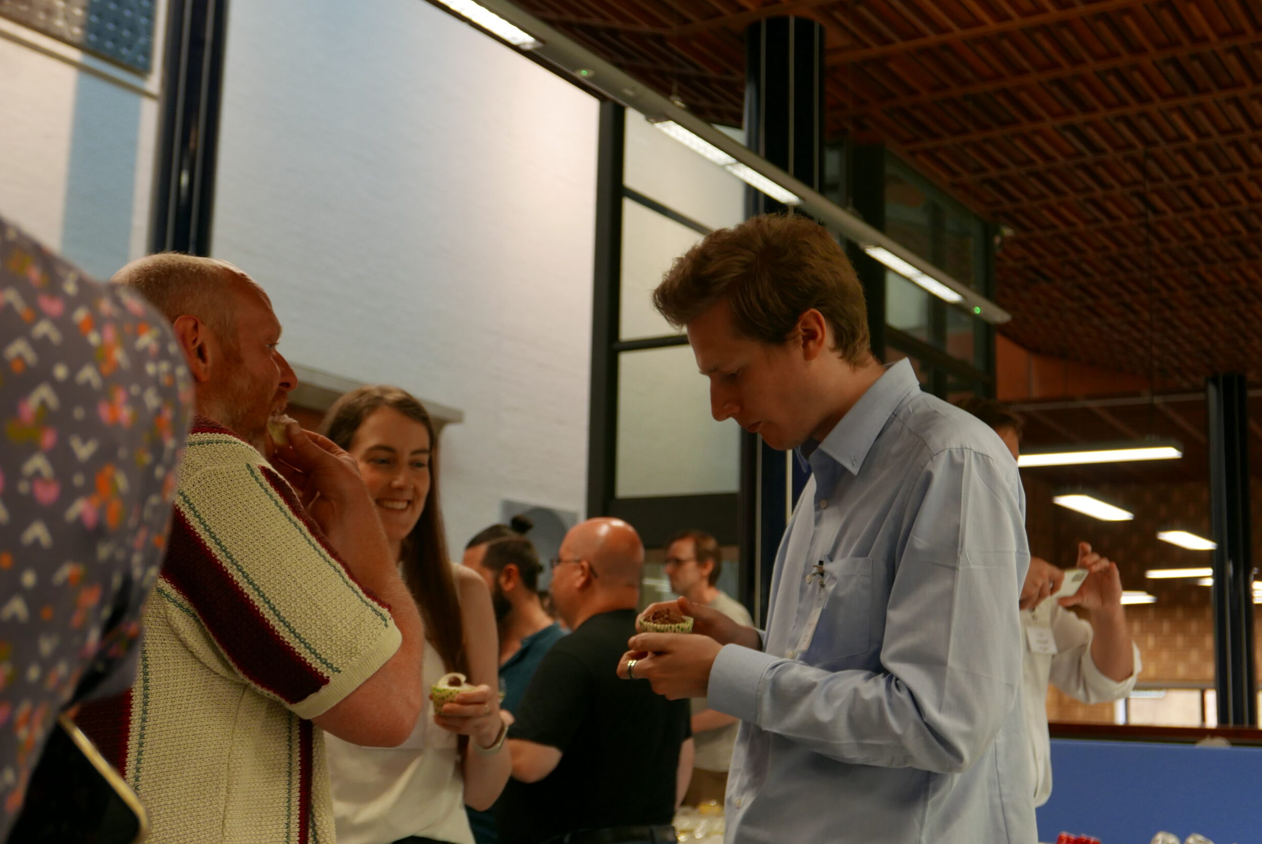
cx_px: 632
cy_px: 420
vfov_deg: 28.1
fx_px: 1684
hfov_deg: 41.1
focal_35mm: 48
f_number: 2.6
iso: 400
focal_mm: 20.6
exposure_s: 1/100
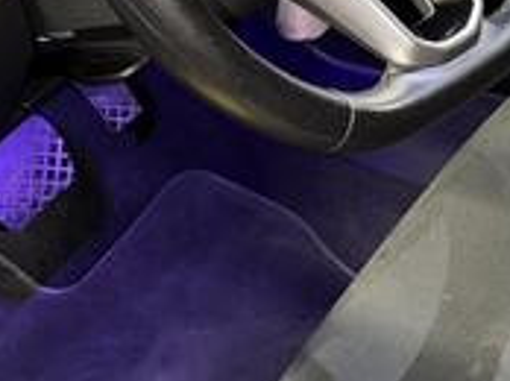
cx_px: 601
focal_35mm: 90
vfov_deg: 15.8
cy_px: -75
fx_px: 1324
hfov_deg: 20.5
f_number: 1.78
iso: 160
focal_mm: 6.76
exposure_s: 1/5
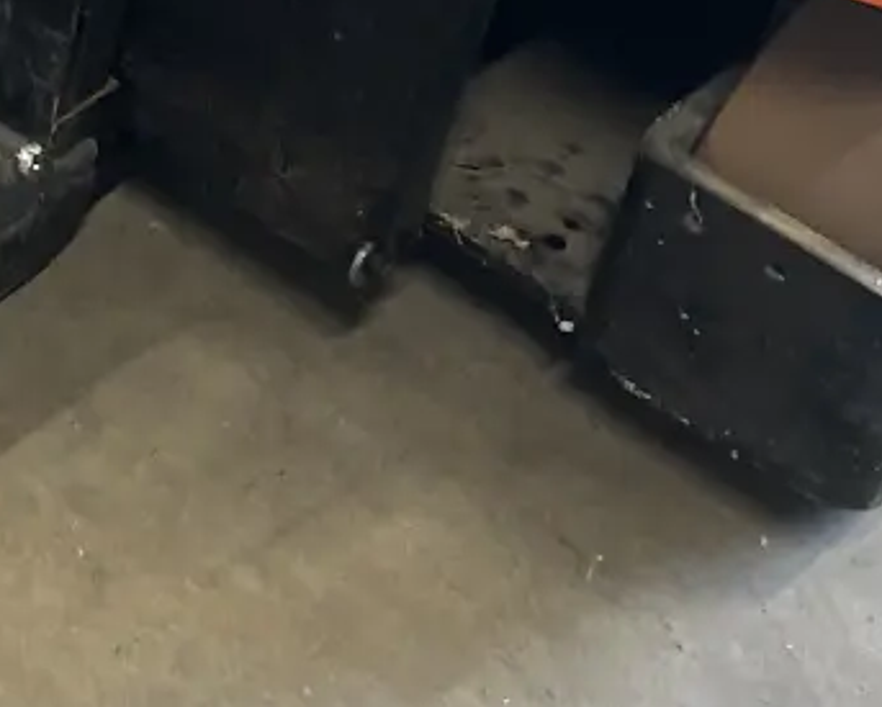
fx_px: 3710
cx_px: -774
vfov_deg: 10.6
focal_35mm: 142
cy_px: -249
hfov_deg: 12.3
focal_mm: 5.7
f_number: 1.5
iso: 125
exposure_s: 1/89
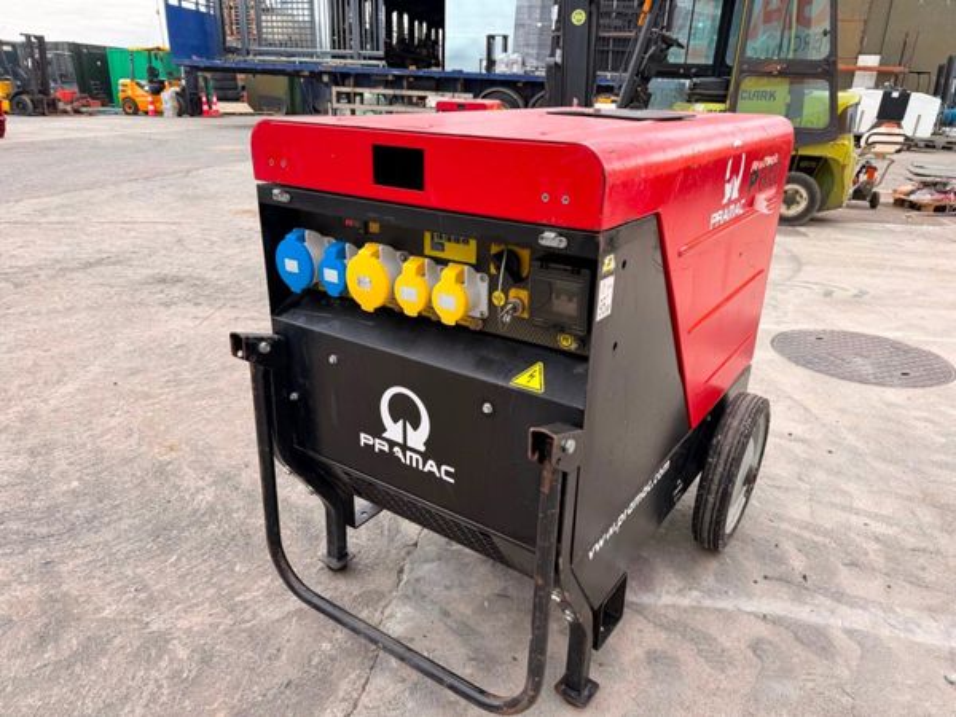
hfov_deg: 71.6
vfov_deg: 56.8
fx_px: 663
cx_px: 478
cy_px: 358
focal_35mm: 24
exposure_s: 1/360
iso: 80
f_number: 1.78
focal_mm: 6.76
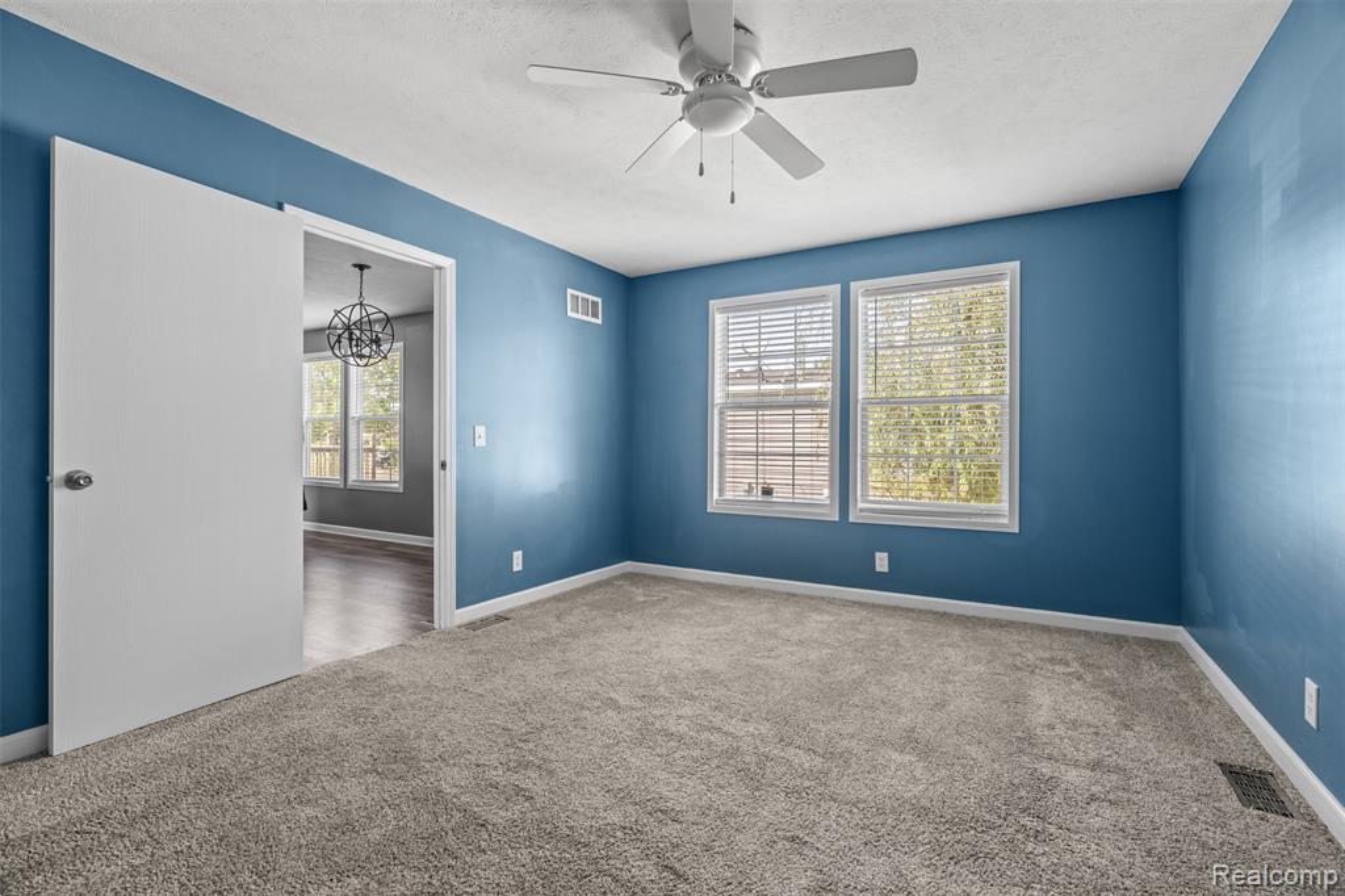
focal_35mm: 16
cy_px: 448
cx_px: 672
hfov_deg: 96.8
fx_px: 598
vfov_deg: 73.7
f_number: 7.1
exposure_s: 1/3
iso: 400
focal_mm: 16
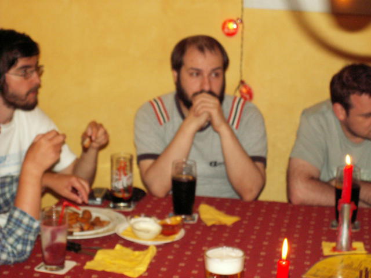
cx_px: 186
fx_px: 836
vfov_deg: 18.9
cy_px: 139
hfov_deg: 25.0
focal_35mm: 78
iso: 160
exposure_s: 1/40
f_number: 3.2
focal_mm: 12.98
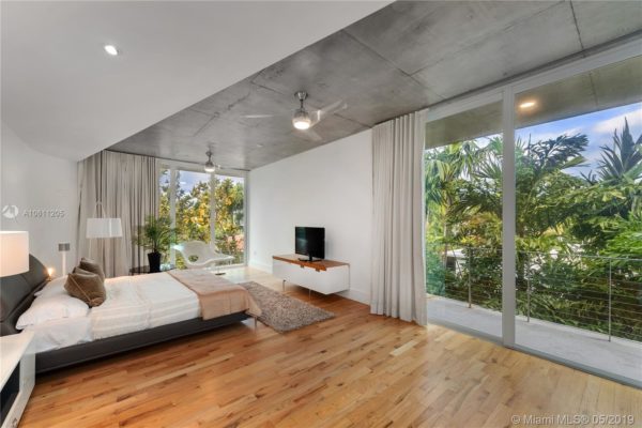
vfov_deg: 81.2
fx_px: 250
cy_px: 214
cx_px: 321
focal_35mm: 14
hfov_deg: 104.3
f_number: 8
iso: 400
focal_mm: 14
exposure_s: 1/6
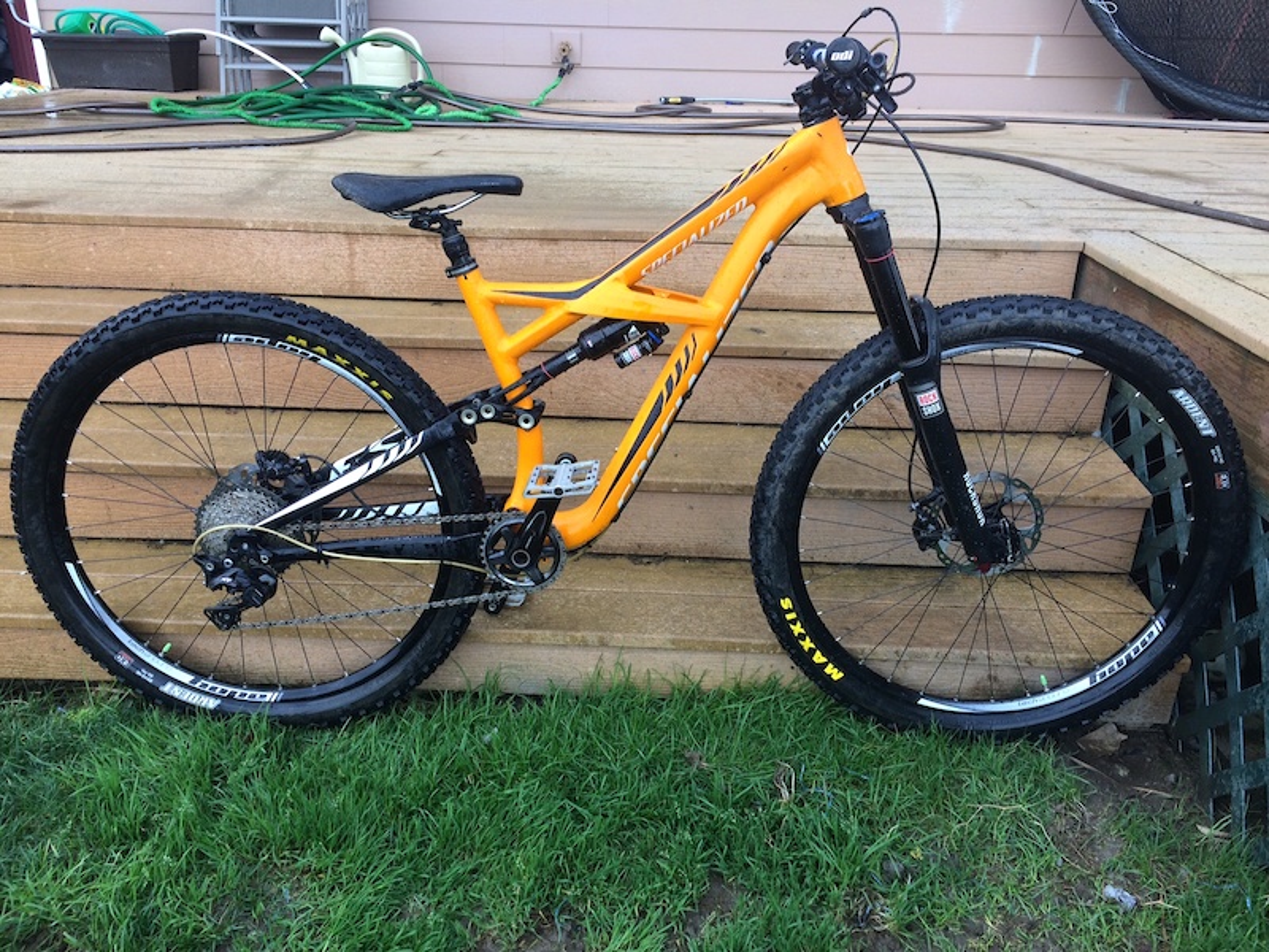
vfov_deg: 48.2
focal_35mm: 29
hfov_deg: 61.7
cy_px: 476
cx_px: 634
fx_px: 1063
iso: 32
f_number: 2.2
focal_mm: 4.15
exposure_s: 1/136
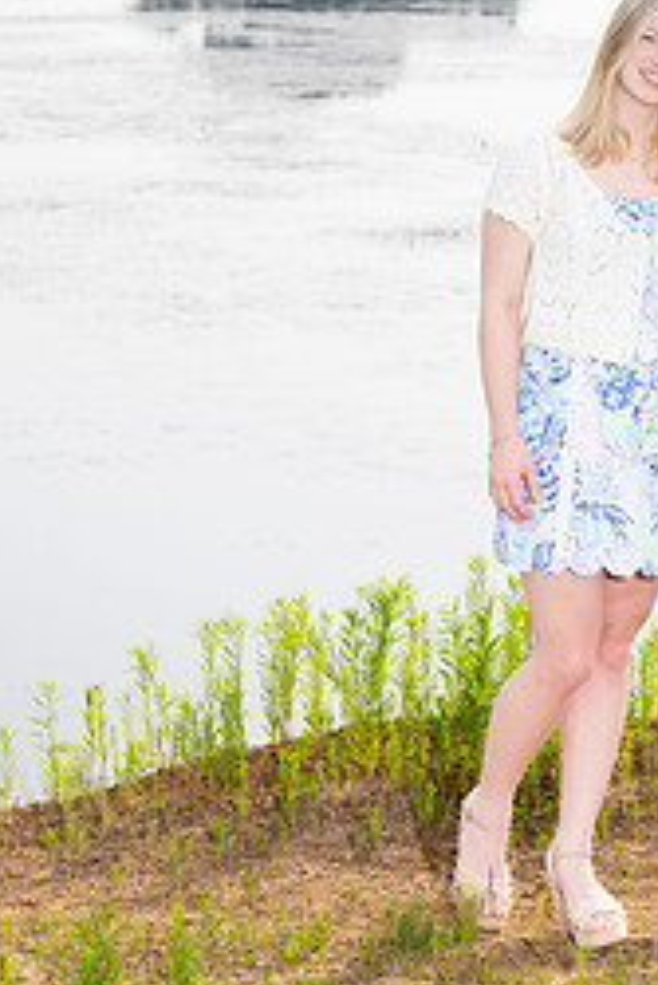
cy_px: 372
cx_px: 1013
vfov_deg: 9.7
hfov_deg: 6.4
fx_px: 5776
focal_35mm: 211
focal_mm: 91
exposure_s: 1/200
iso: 320
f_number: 7.1
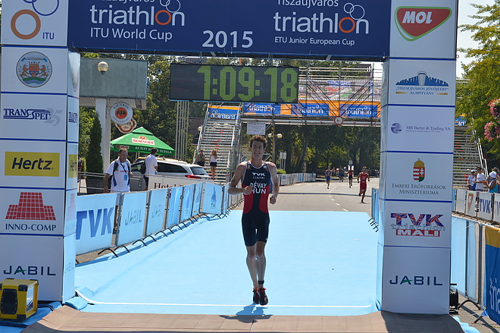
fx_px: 1041
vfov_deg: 18.2
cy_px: 166
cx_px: 250
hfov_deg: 27.0
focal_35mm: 75
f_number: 13
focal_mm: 50
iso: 100
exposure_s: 1/200
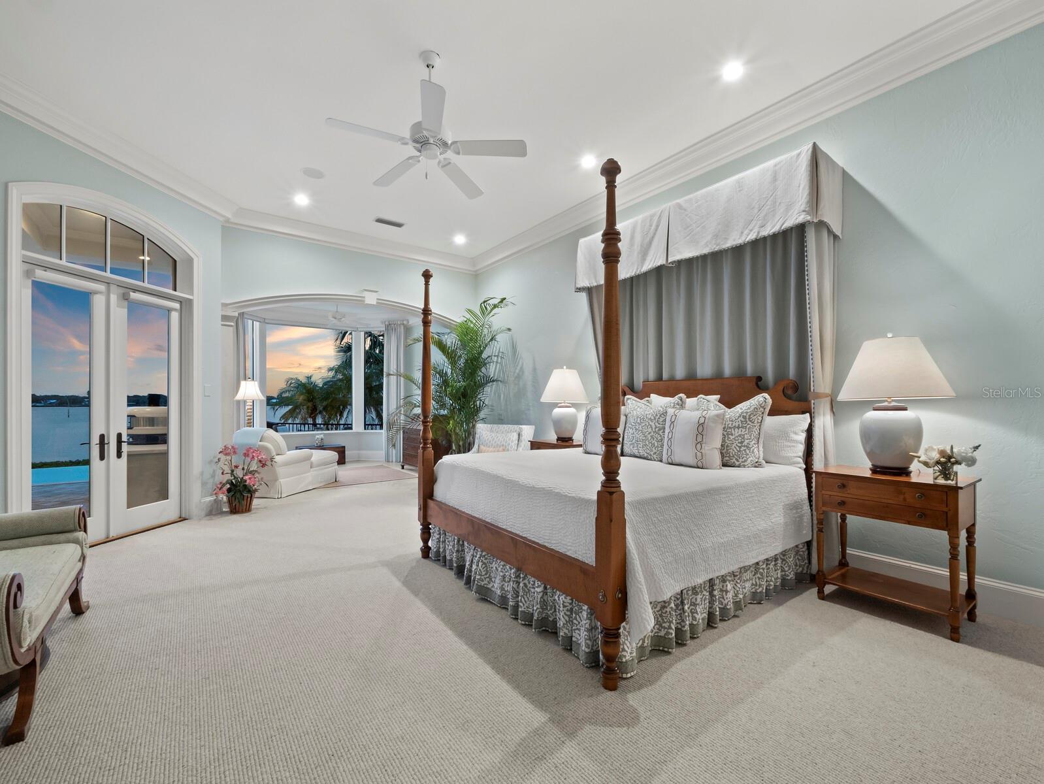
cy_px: 392
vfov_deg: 85.7
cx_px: 522
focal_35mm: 14
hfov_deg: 102.0
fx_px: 422
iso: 640
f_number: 11
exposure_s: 1.3
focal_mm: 7
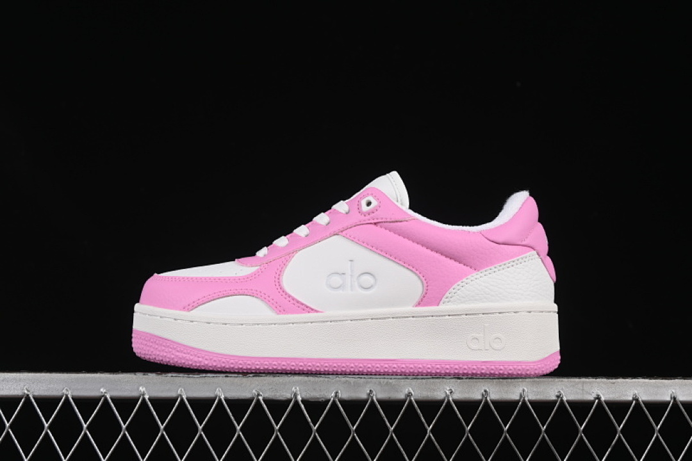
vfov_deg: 18.2
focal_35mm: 75
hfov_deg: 27.0
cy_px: 230
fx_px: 1442
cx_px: 346
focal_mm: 50
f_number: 8
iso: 160
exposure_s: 1/80
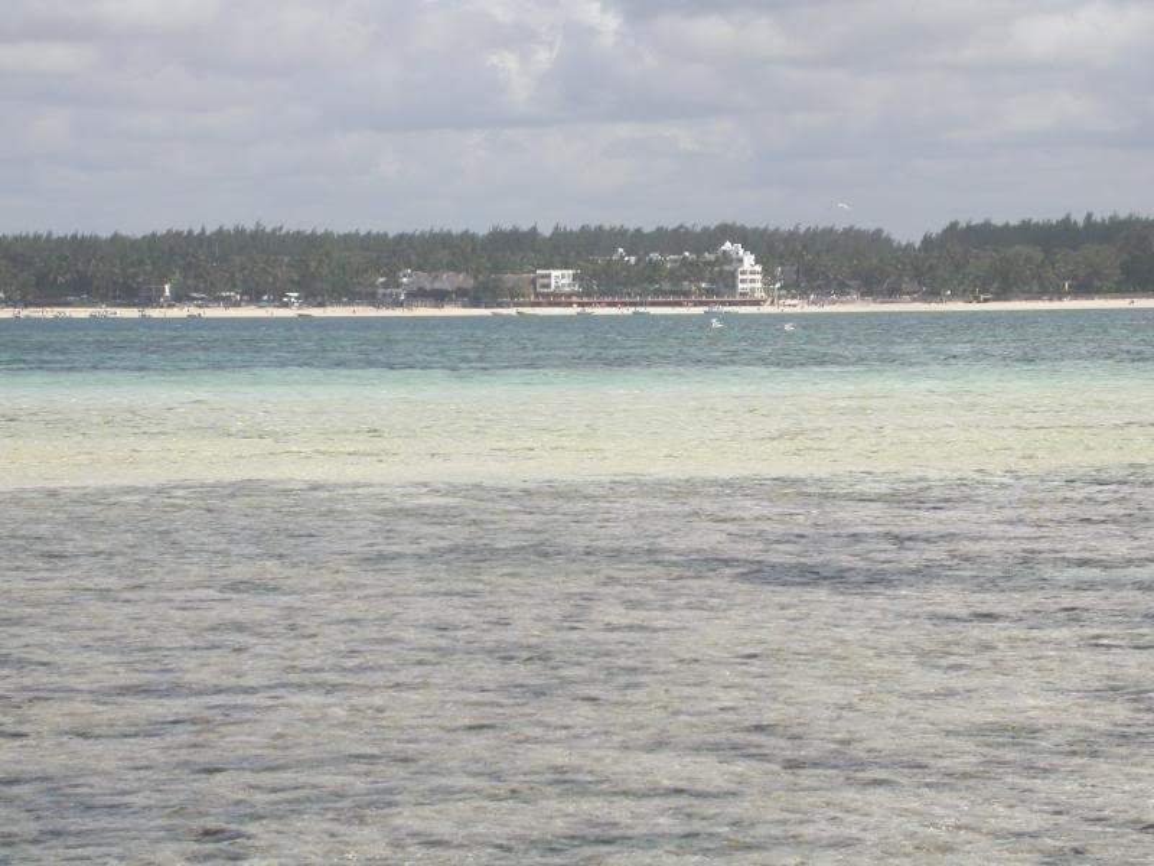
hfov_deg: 16.4
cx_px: 577
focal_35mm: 120
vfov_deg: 12.3
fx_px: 4000
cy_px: 433
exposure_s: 1/487
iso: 100
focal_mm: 24.9
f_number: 7
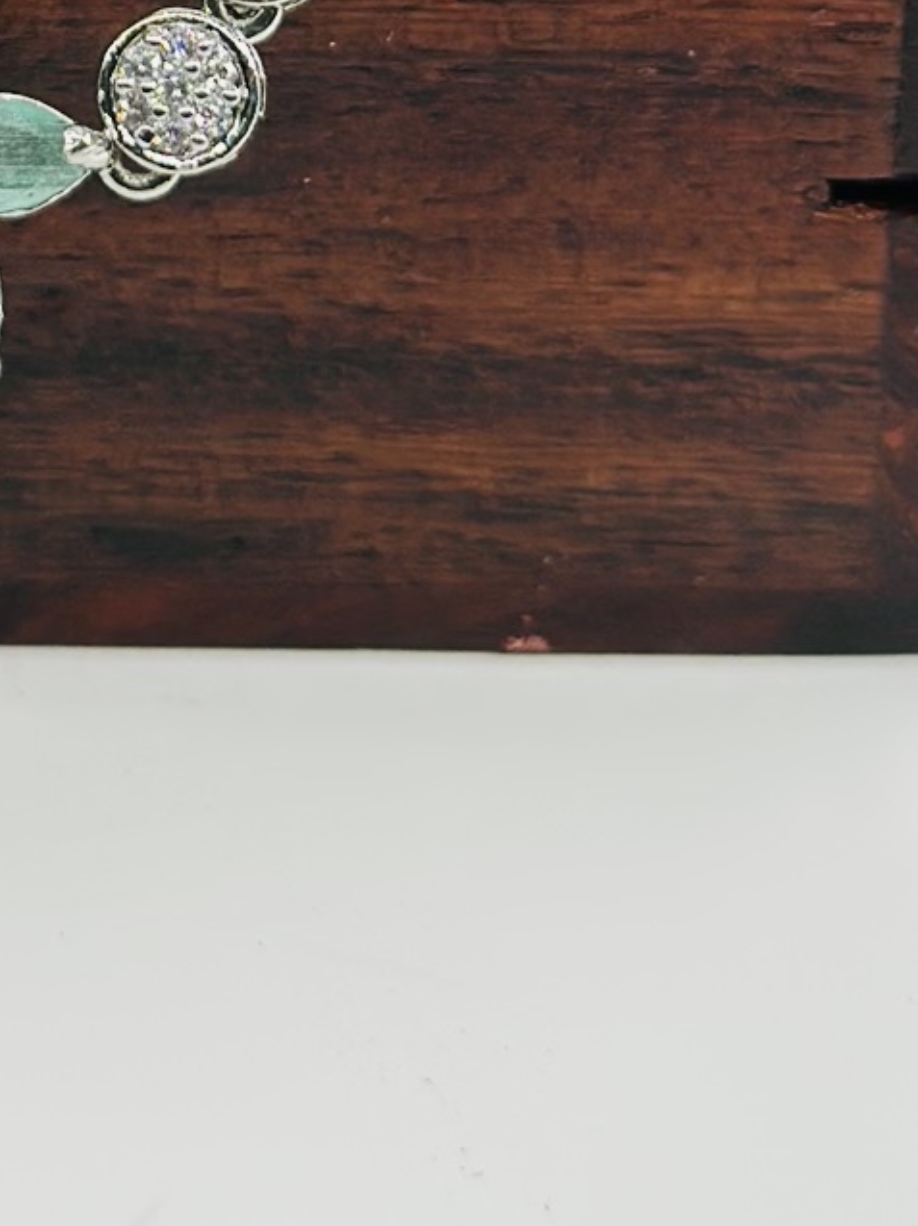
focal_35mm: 152
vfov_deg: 12.4
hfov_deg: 9.7
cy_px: -608
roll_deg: -1.0
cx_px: -96
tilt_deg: -23.1
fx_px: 5380
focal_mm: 6.86
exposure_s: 1/543
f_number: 1.78
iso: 80
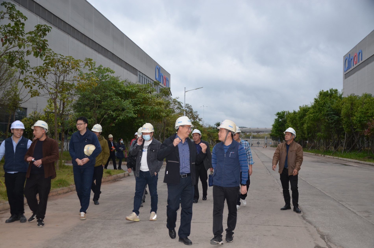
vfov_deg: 36.7
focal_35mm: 36
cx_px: 187
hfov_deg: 53.2
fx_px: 373
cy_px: 124
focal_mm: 24
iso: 400
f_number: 3.8
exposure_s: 1/80
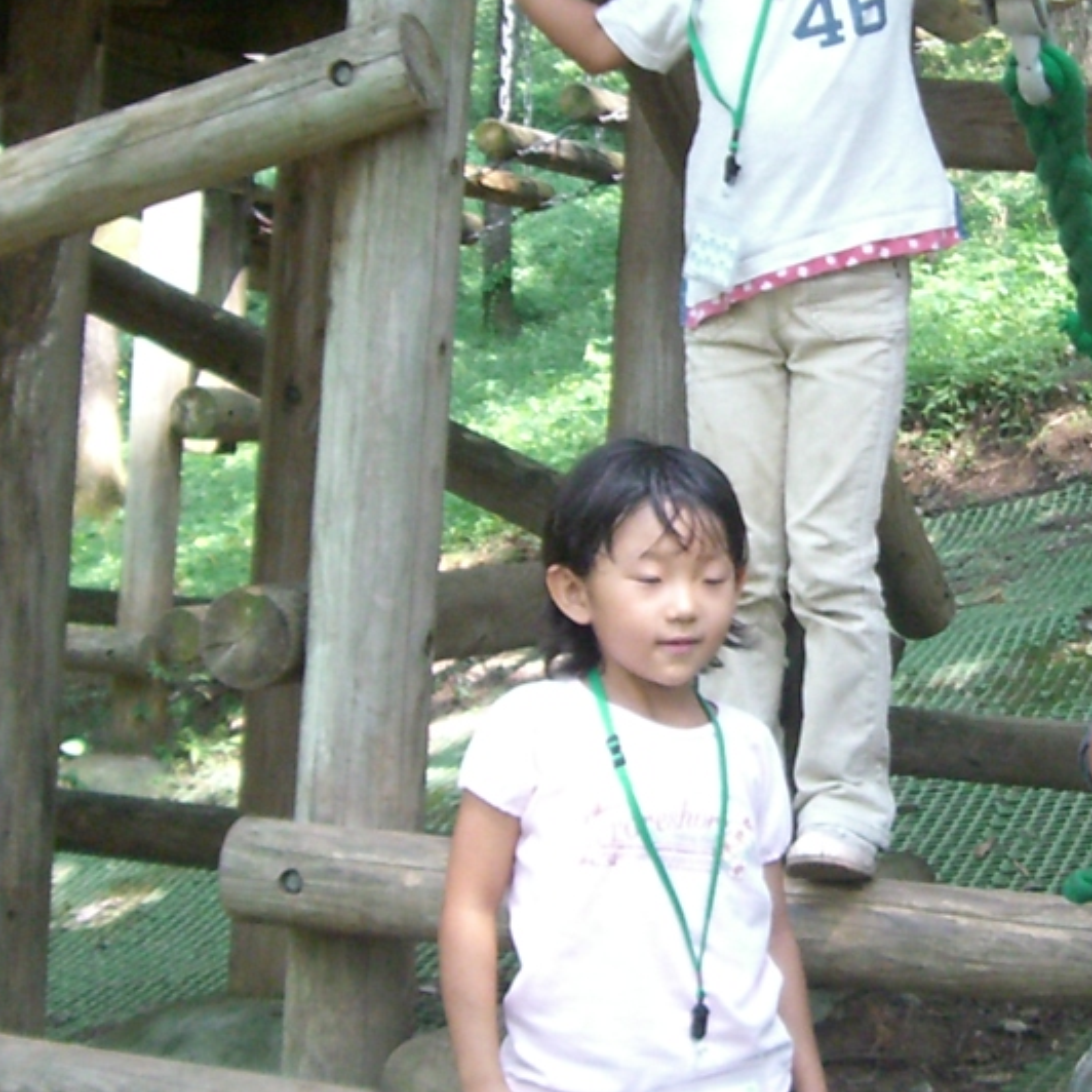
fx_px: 3605
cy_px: 398
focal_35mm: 101
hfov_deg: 17.0
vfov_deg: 17.2
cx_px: 983
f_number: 2.7
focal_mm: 6.2
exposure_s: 1/100
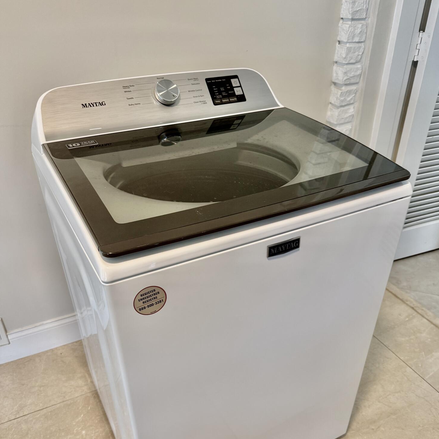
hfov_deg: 55.6
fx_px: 416
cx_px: 224
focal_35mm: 29
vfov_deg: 54.9
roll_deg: -0.3
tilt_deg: -35.5
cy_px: 279
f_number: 1.78
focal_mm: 6.76
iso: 200
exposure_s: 1/82
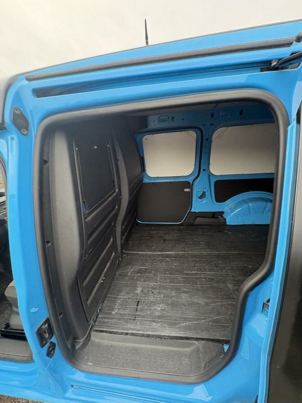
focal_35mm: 14
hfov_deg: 85.7
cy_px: 202
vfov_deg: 102.1
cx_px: 151
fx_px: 163
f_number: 2.2
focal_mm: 2.22
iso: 250
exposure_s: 1/60
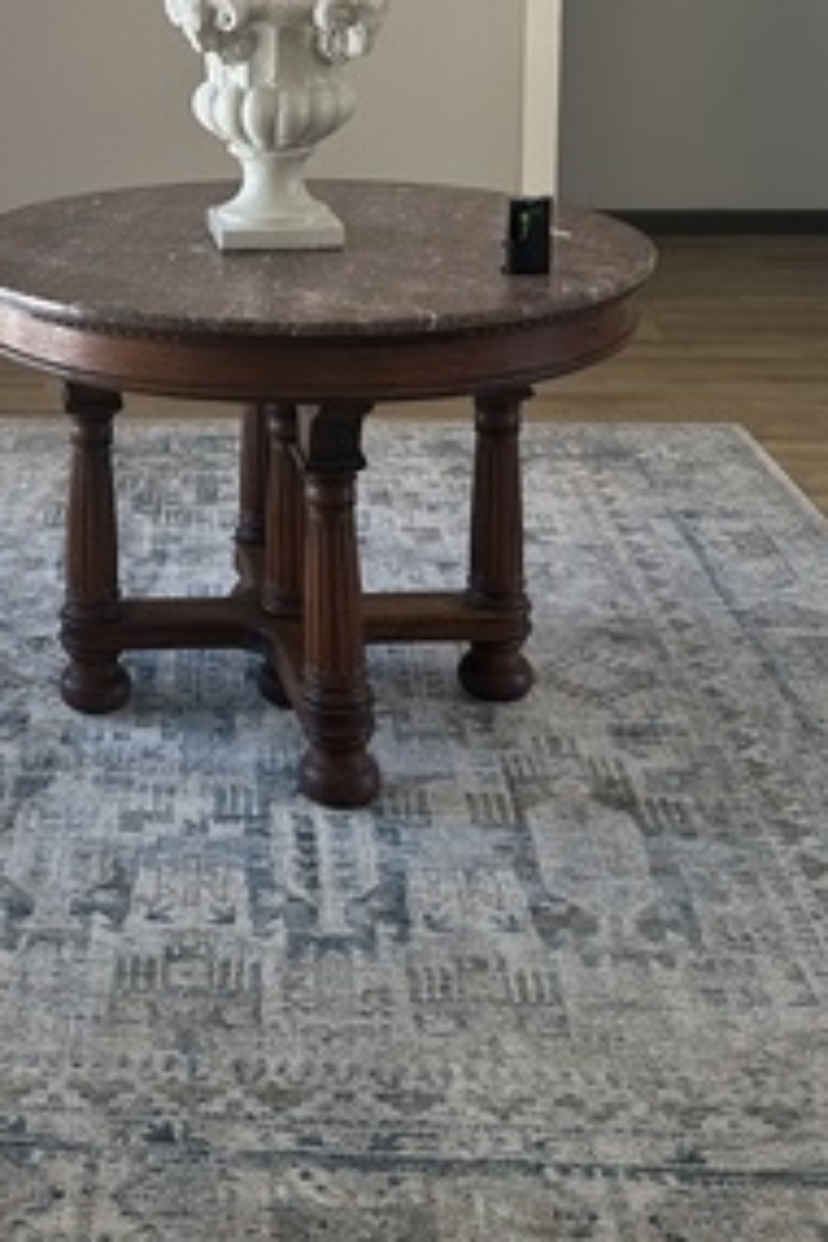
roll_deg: +1.3
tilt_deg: -10.3
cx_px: 22
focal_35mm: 56
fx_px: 1932
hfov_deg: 23.3
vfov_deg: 34.4
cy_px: 231
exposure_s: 1/120
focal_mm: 6.86
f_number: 1.78
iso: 125
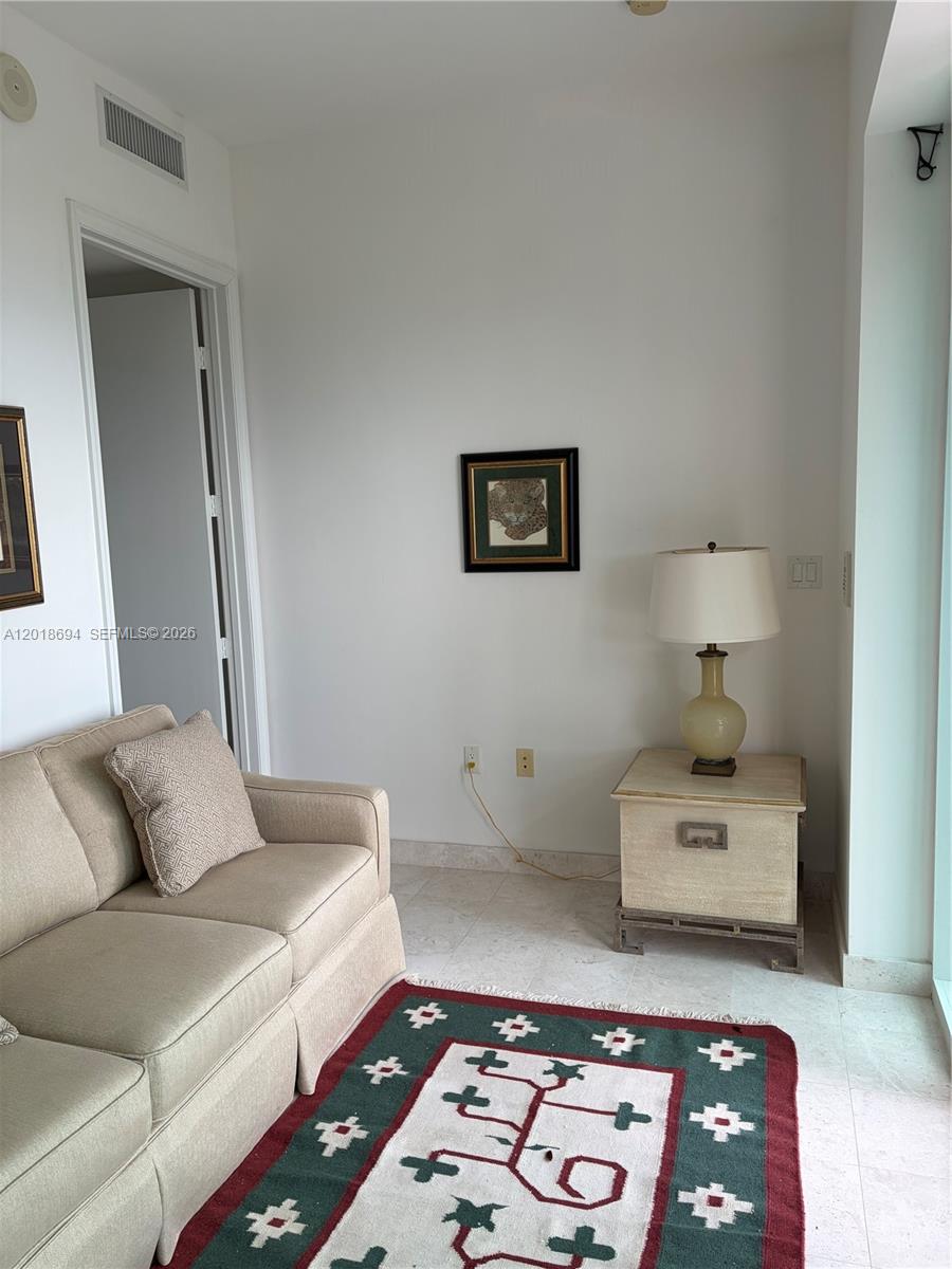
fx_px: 953
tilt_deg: -7.9
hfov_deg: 53.1
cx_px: 476
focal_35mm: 26
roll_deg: +2.5
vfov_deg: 67.3
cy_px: 634
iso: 32
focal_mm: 5.96
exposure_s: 1/131
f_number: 1.6
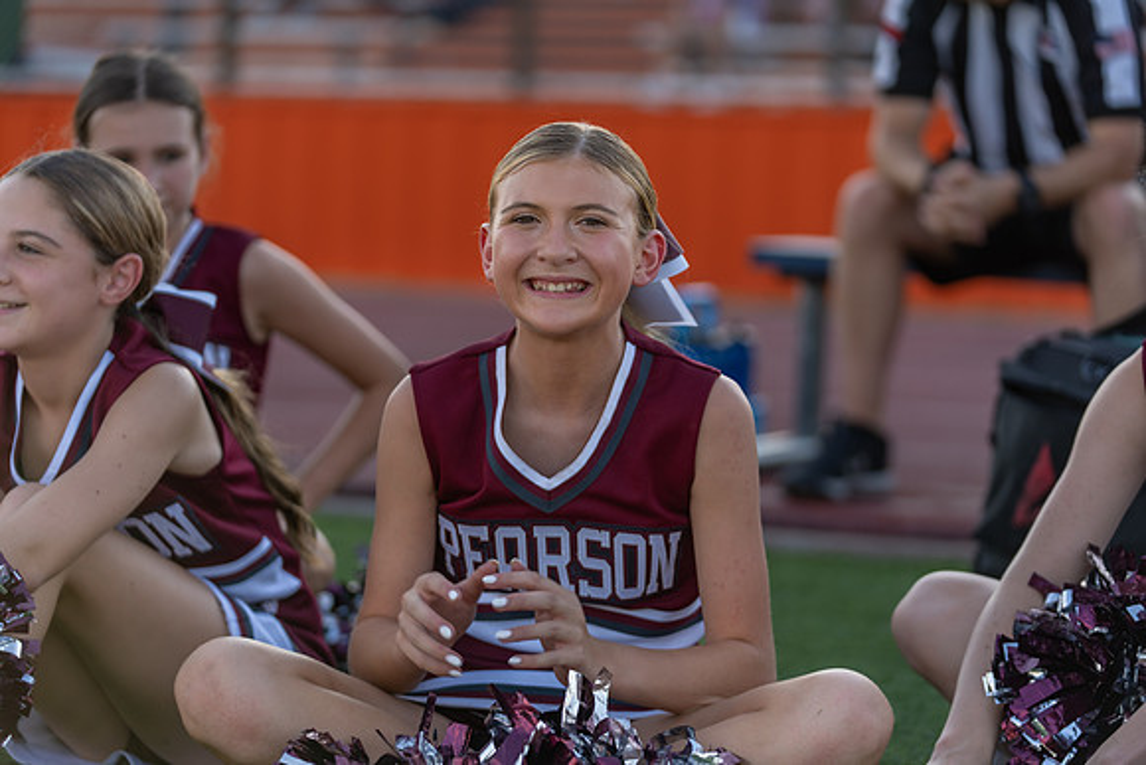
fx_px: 3725
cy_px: 382
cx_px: 573
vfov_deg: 11.7
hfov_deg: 17.5
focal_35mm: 117
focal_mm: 117
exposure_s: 1/500
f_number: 2.8
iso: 100
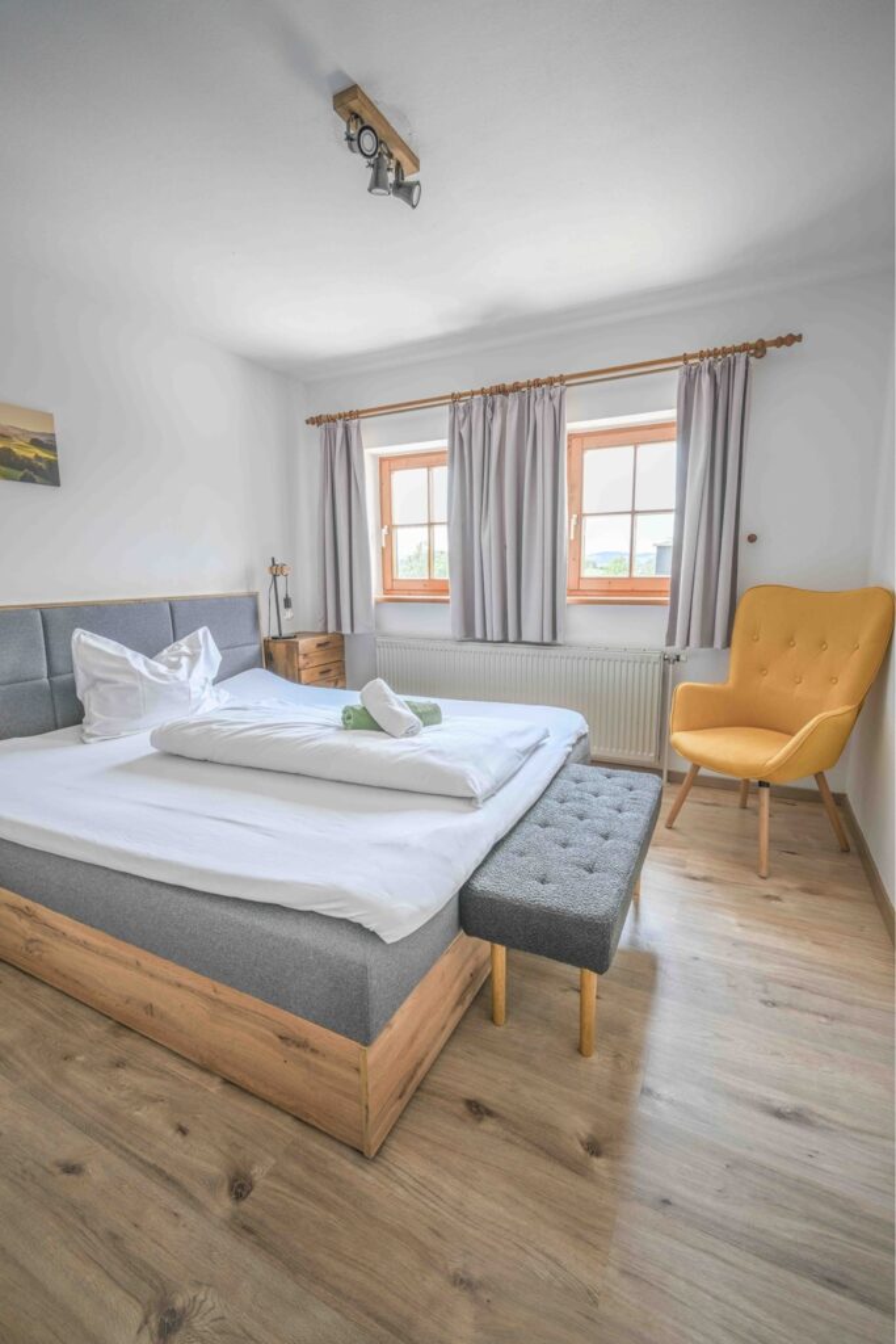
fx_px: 578
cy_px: 672
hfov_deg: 75.5
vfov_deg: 98.5
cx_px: 448
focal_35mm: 16
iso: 64
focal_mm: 15.5
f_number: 11
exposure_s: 1/1.25
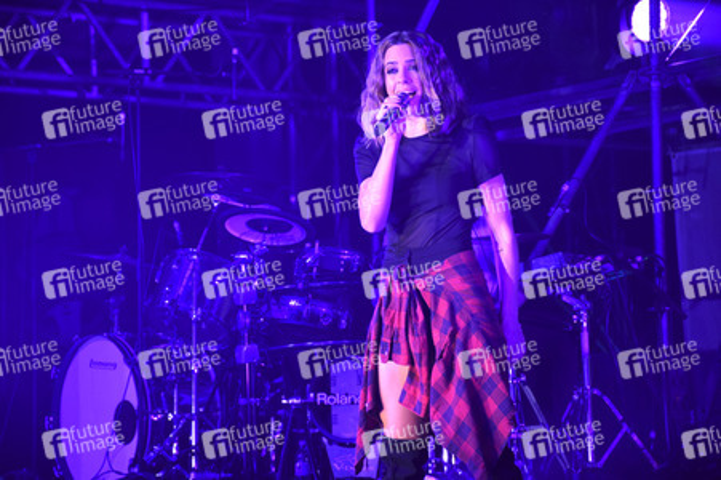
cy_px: 240
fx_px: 3002
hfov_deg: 13.7
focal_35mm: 150
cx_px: 360
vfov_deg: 9.1
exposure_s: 1/125
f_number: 5.6
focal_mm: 100
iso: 1600
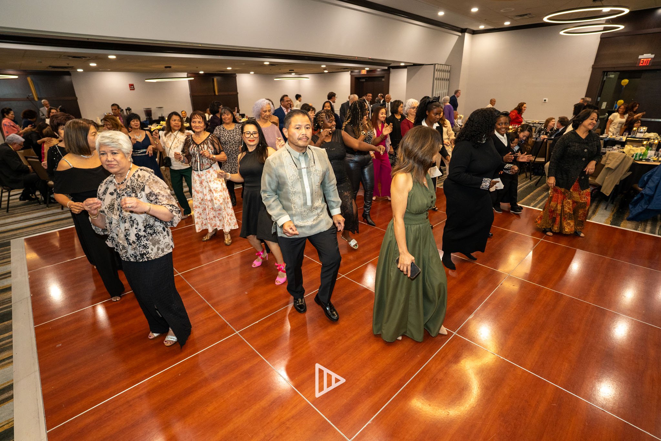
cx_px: 330
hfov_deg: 93.3
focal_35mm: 17
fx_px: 312
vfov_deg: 70.4
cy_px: 220
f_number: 3.2
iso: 1600
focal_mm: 17
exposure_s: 1/125
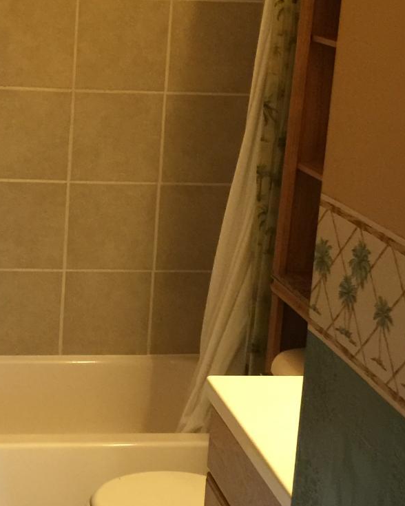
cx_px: 57
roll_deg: -1.7
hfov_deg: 19.6
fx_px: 1154
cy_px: 213
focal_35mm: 77
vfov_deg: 24.7
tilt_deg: -11.3
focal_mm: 4.15
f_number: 2.2
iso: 125
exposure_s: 1/15
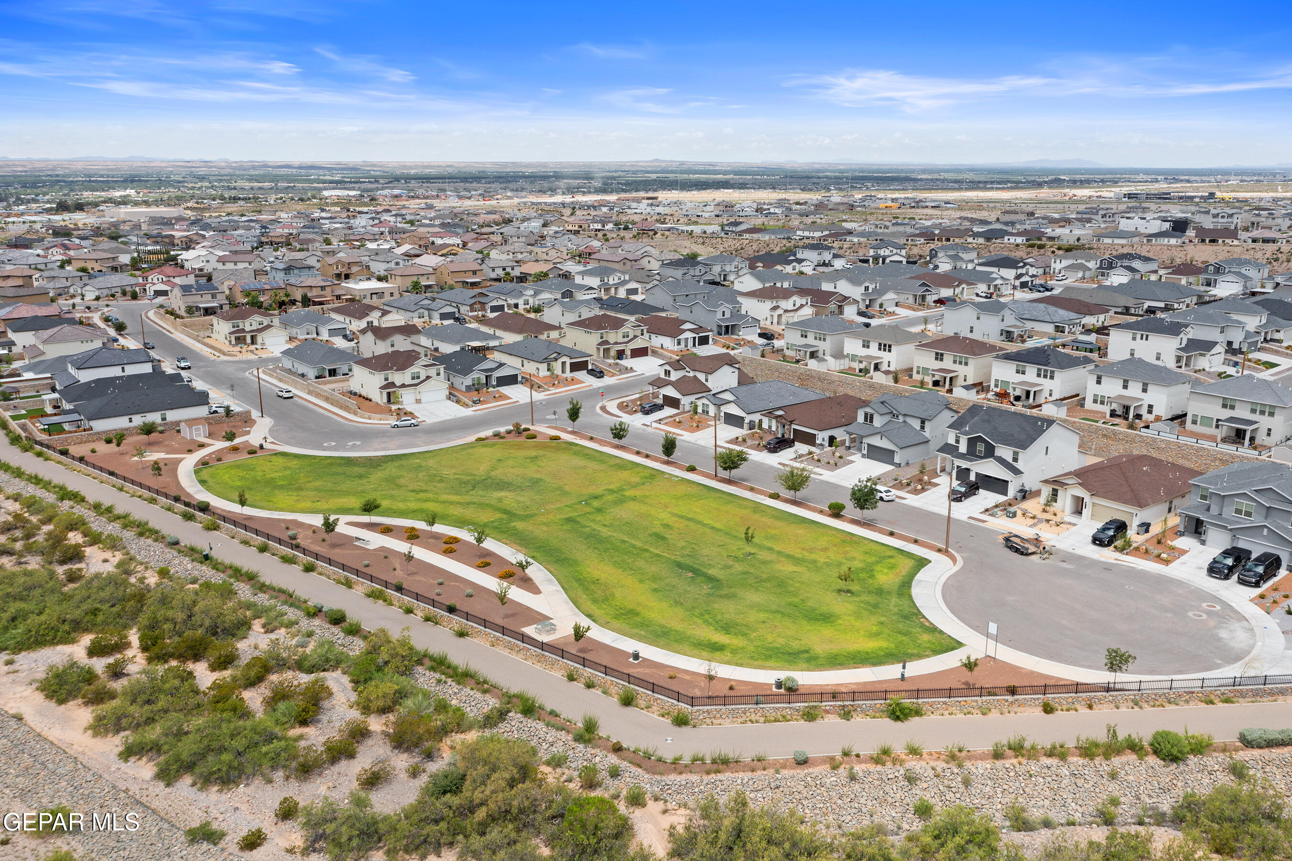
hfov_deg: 65.5
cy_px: 430
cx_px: 646
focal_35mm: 28
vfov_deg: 46.4
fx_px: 1005
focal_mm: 10.26
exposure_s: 1/500
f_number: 6.3
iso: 100
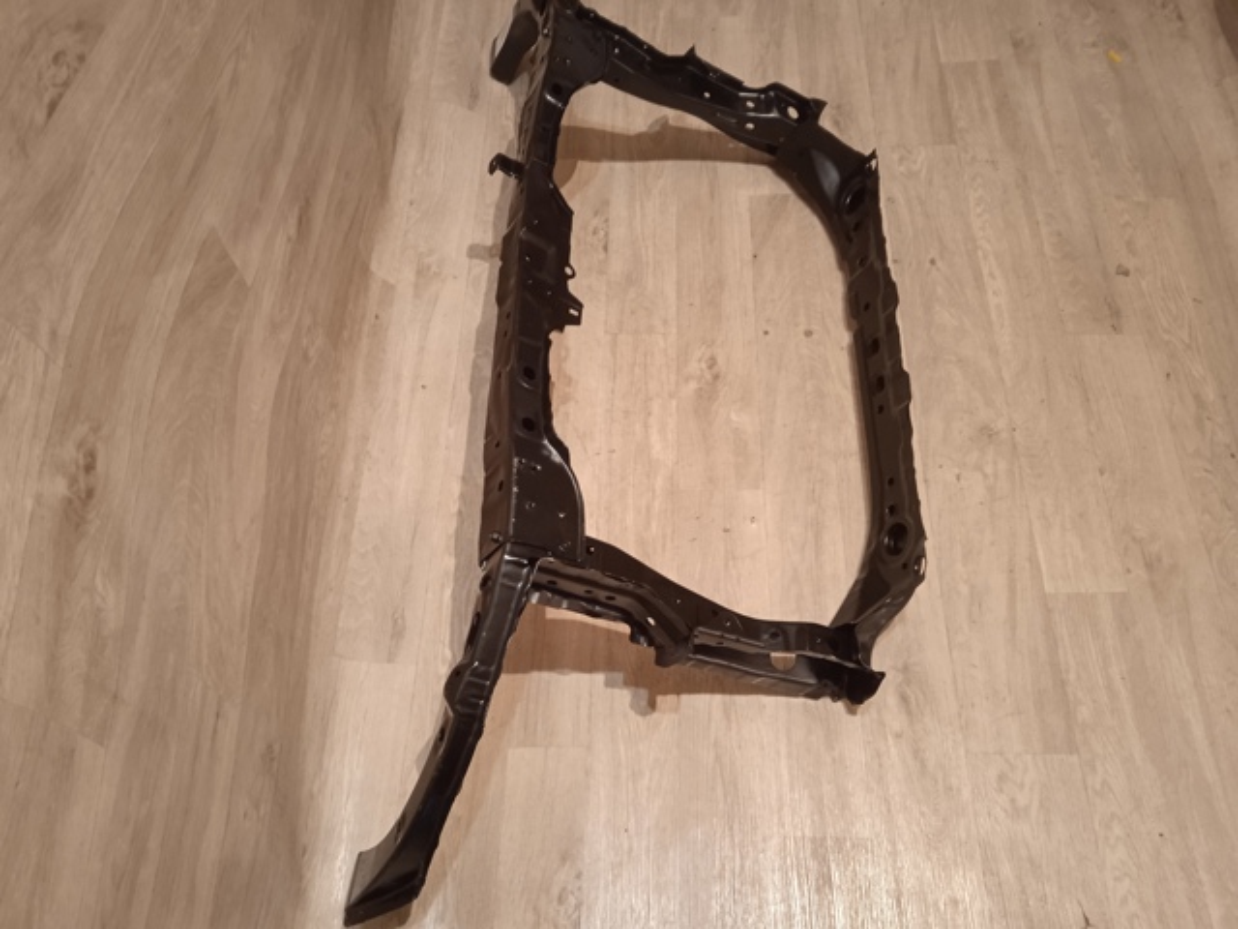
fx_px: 1001
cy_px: 464
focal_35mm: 28
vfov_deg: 49.7
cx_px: 619
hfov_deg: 63.4
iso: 826
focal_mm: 3.43
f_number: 2.2
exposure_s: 1/14.3
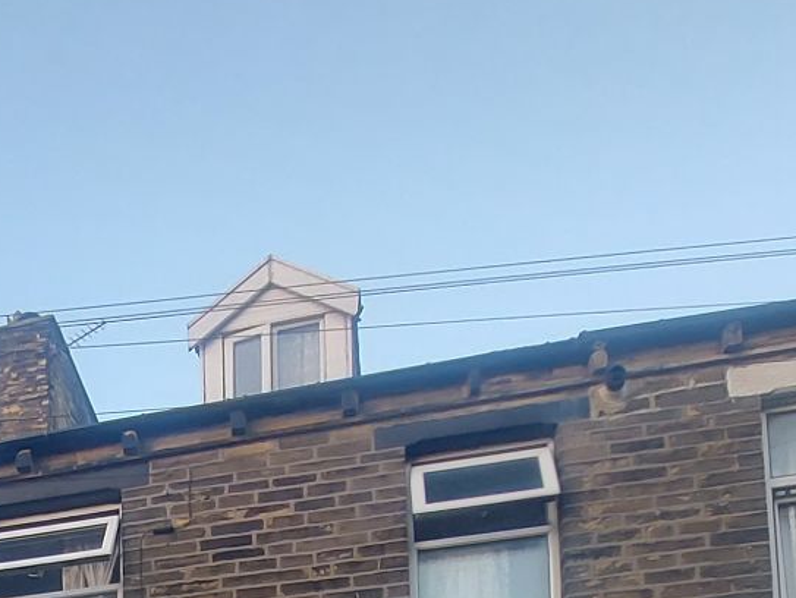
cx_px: 25
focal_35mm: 49
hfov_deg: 35.6
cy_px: 964
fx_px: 1128
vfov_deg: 22.5
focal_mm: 1.74
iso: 100
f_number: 2.2
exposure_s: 1/100
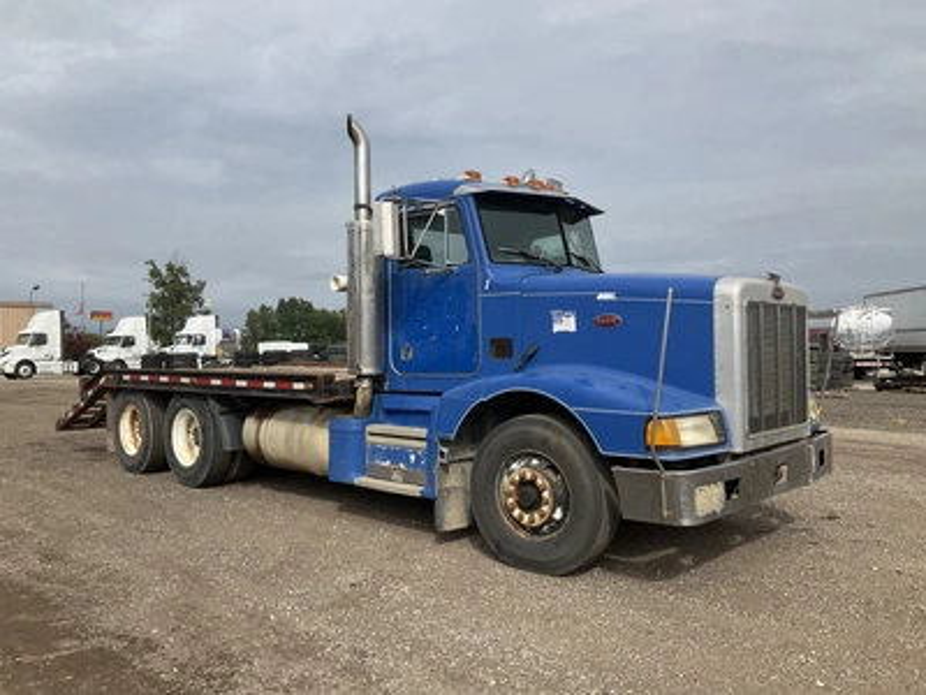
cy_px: 348
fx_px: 776
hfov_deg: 61.7
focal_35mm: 29
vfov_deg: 48.2
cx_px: 463
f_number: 1.8
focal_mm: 3
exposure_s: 1/2320
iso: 25
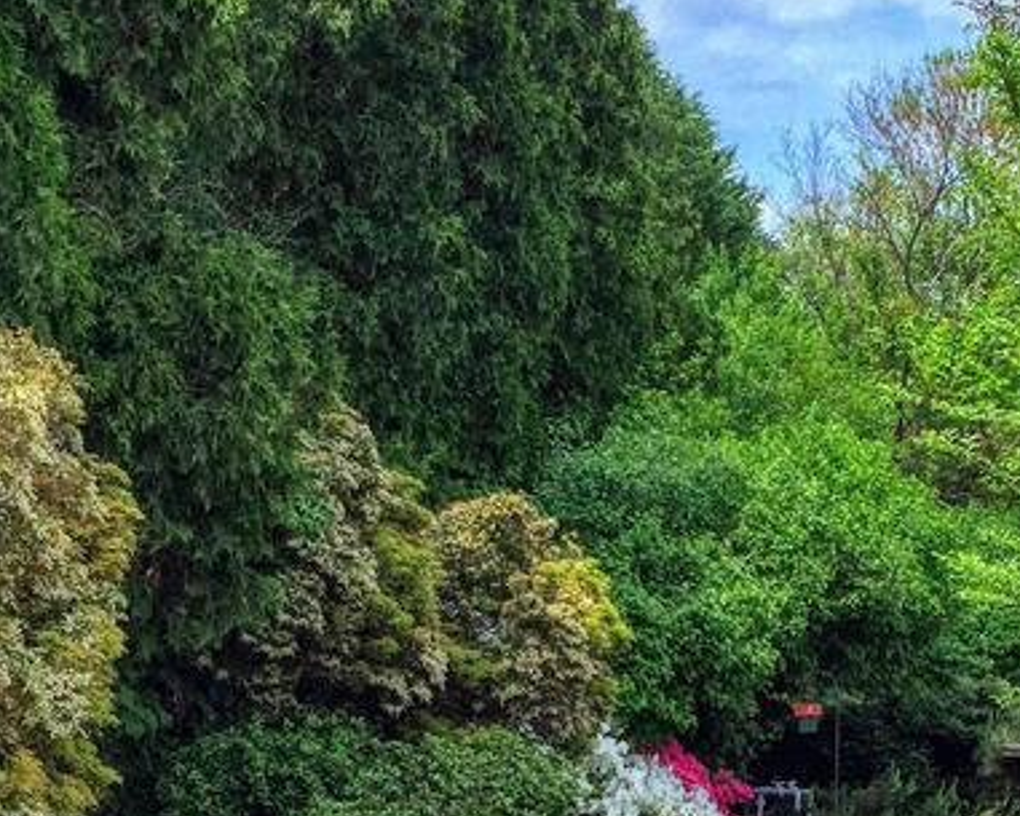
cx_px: 763
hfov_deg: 24.8
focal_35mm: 76
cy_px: 701
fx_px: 2295
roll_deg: -2.2
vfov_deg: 19.9
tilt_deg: +0.2
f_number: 2.2
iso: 32
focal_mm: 4.15
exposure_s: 1/732
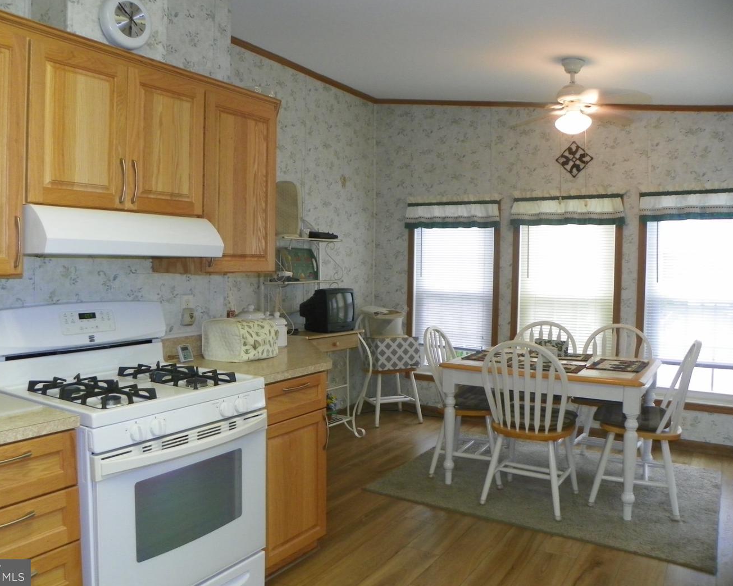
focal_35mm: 28
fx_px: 607
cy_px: 289
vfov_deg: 51.5
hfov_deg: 62.1
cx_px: 336
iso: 160
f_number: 2.8
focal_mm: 4.6
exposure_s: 1/30
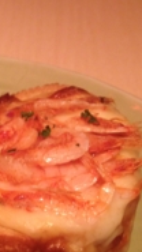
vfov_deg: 22.9
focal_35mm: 93
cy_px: 121
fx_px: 623
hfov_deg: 12.7
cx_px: -30
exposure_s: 1/20
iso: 100
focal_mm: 4.28
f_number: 2.4
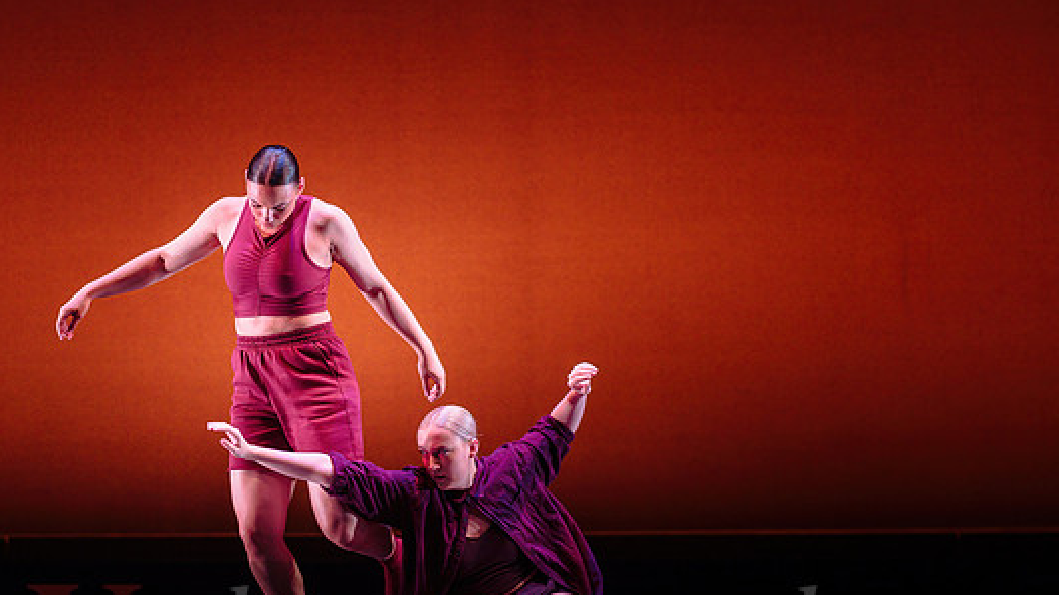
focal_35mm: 147
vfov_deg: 8.2
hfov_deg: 14.6
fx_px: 4126
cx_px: 404
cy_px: 288
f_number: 1.4
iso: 1250
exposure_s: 1/400
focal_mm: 105
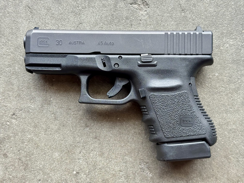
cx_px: 122
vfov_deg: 30.3
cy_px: 92
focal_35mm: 48
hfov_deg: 39.7
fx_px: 338
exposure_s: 1/223
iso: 64
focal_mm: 6.76
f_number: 1.78
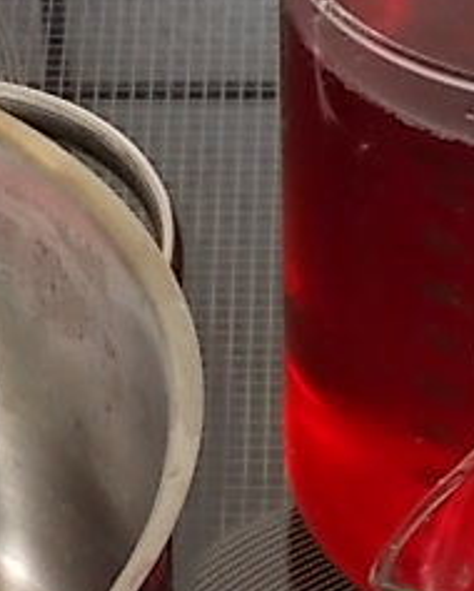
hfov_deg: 5.9
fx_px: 4571
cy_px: 404
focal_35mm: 261
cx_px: 185
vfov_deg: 7.4
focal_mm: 17.6
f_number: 5.5
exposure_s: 1/60
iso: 250
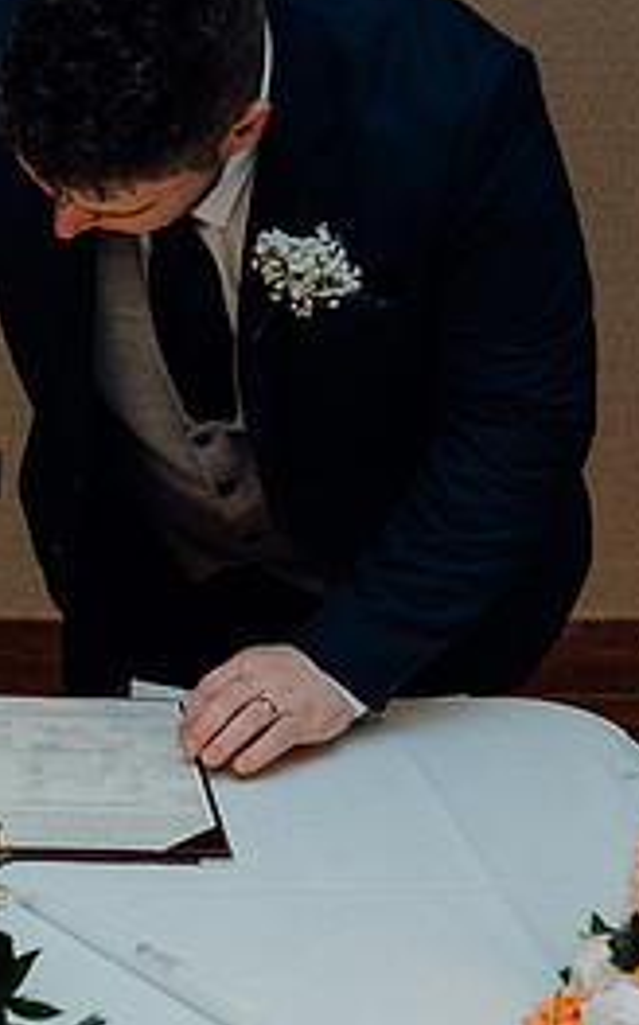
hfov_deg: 15.1
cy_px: 442
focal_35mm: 81
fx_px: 2261
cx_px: -261
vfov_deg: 25.5
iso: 2500
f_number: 3.5
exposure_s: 1/160
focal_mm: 36
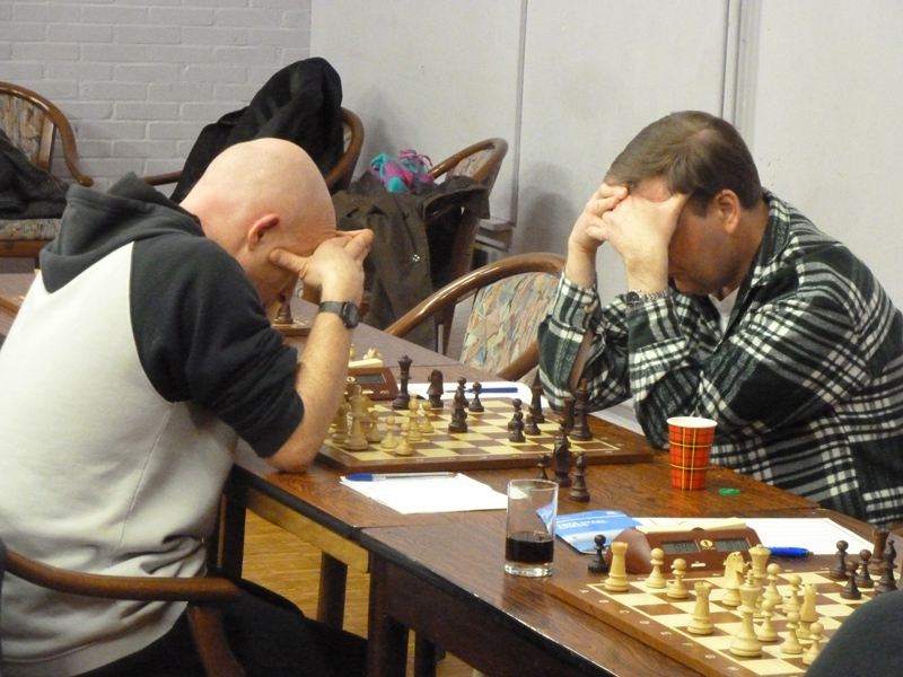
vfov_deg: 12.5
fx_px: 3104
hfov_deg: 16.6
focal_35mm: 119
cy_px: 338
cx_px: 452
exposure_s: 1/15
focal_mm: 19.5
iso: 1250
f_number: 4.4
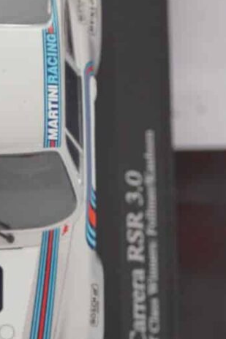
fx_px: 2196
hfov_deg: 5.9
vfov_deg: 8.8
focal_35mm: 233
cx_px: 22
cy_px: 187
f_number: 5.6
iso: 3200
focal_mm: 80
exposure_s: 1/160
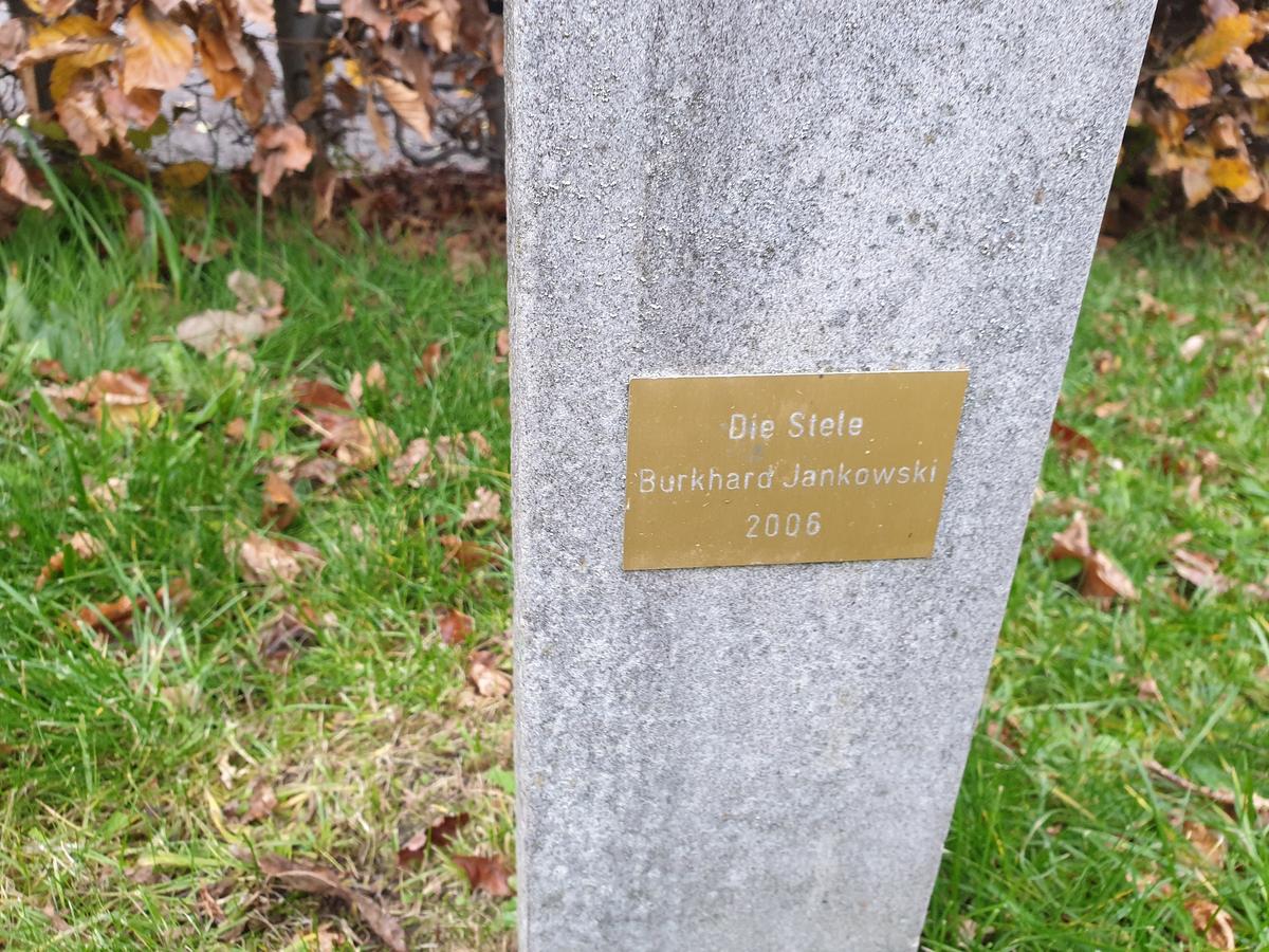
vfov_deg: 53.1
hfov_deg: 67.3
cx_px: 634
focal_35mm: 26
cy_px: 476
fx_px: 953
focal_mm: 4.3
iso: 160
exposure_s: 1/50
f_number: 2.4
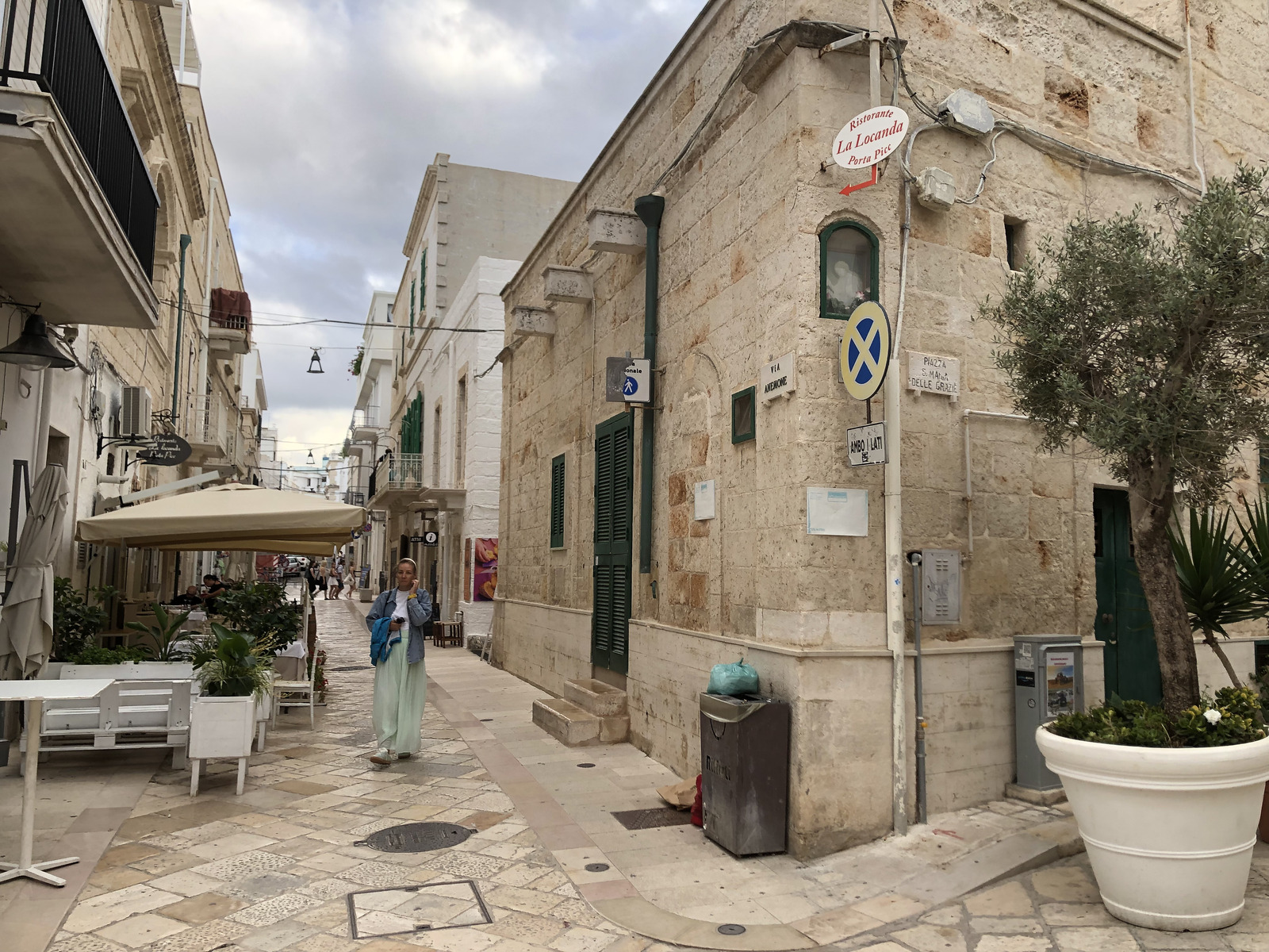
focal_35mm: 28
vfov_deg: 49.7
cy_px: 476
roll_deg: -0.1
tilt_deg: +5.4
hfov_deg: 63.4
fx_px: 1026
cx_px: 634
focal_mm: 4
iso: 20
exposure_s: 1/358
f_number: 1.8
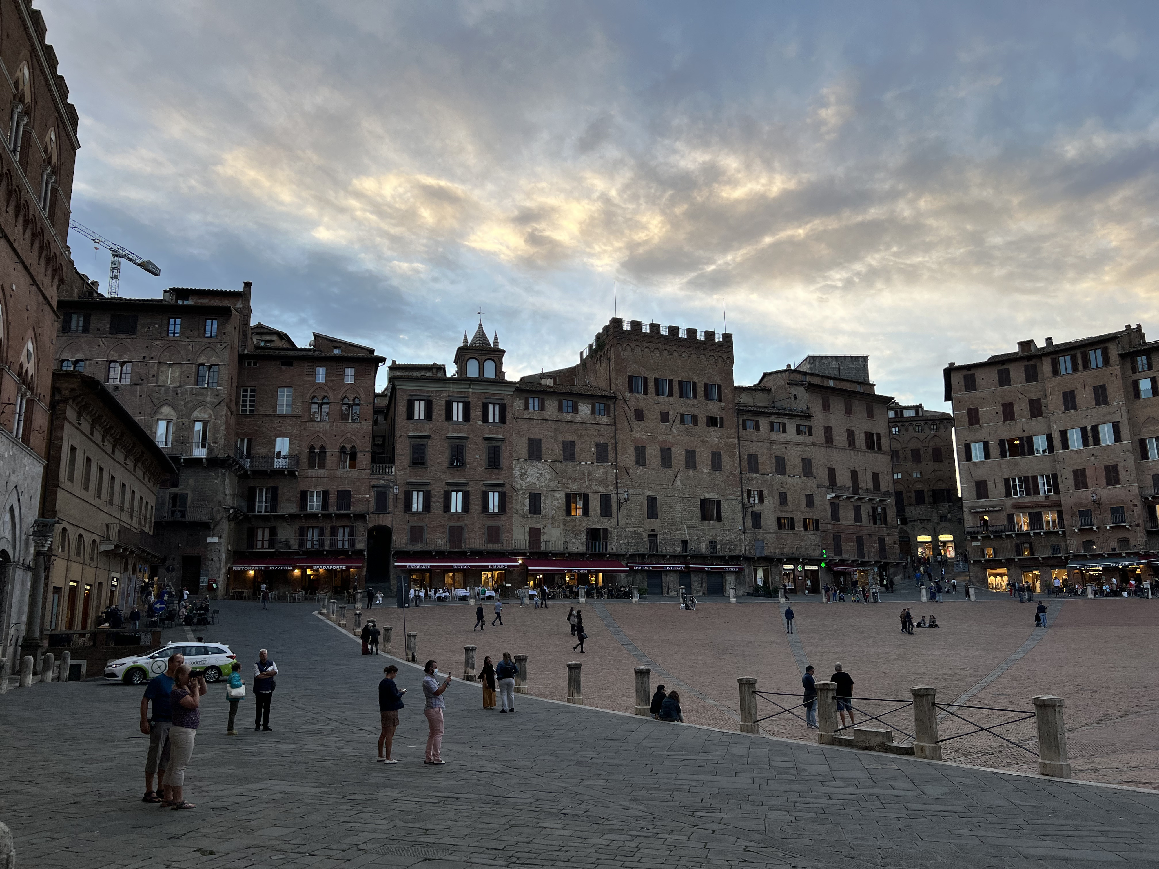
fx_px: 871
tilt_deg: +12.1
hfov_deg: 67.3
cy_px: 434
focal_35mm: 26
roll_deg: +0.8
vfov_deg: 53.1
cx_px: 580
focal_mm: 5.7
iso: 50
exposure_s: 1/478
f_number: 1.5
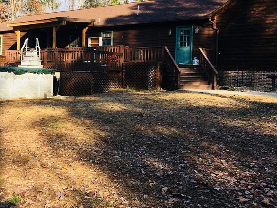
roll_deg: -1.7
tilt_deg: +1.9
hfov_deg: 42.0
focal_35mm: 44
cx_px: 79
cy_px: 79
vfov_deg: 32.7
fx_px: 352
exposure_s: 1/601
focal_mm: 4.15
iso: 25
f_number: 2.2
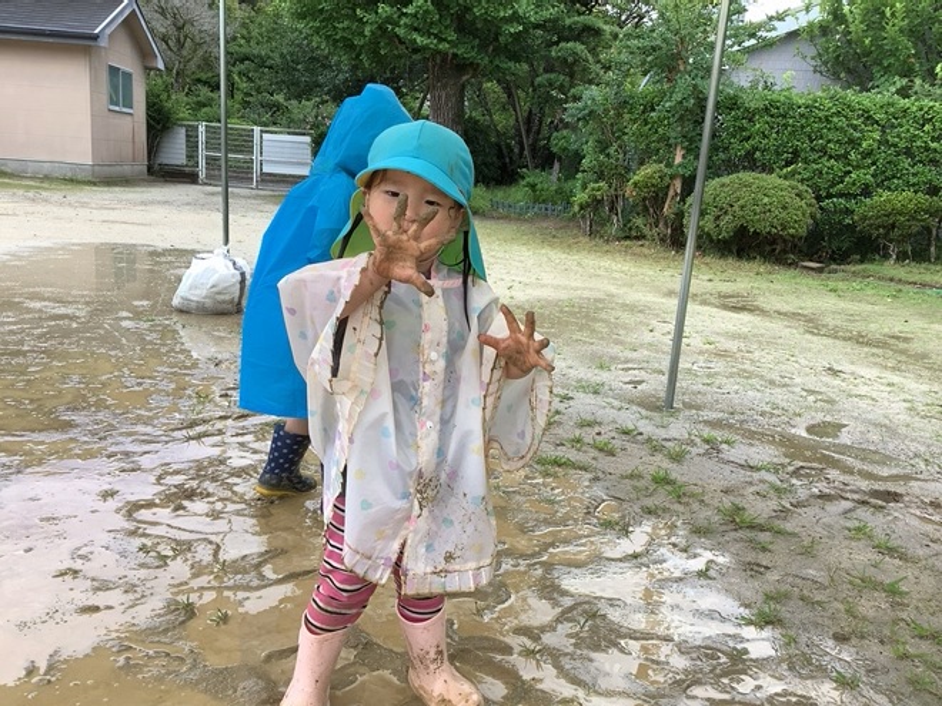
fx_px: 844
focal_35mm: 31
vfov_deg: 45.4
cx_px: 471
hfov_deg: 58.4
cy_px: 353
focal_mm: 3.3
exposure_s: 1/285
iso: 25
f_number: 2.4
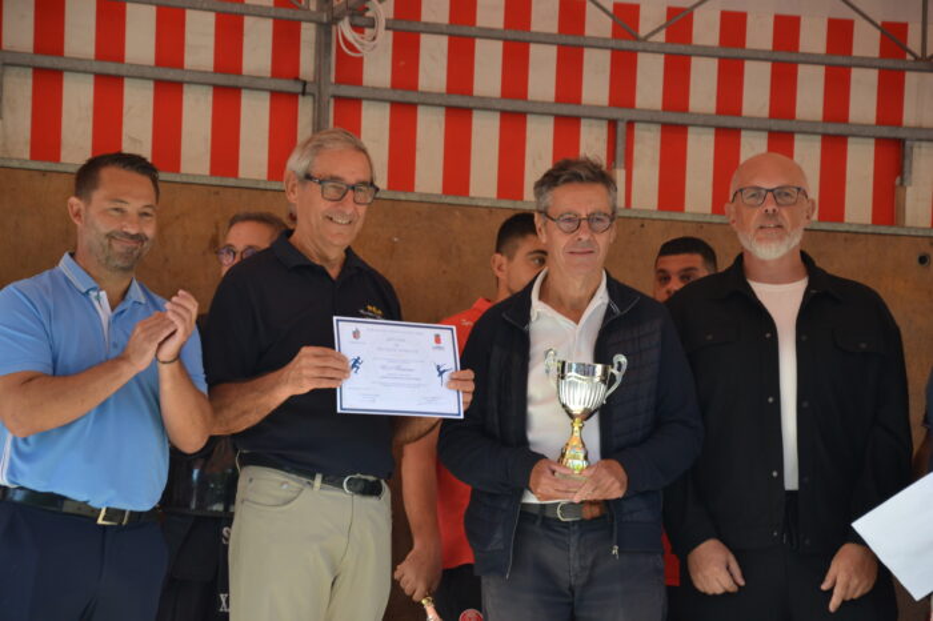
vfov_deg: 9.9
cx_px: 466
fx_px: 3575
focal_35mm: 138
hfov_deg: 14.9
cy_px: 310
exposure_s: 1/200
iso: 400
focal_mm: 92
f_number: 5.6
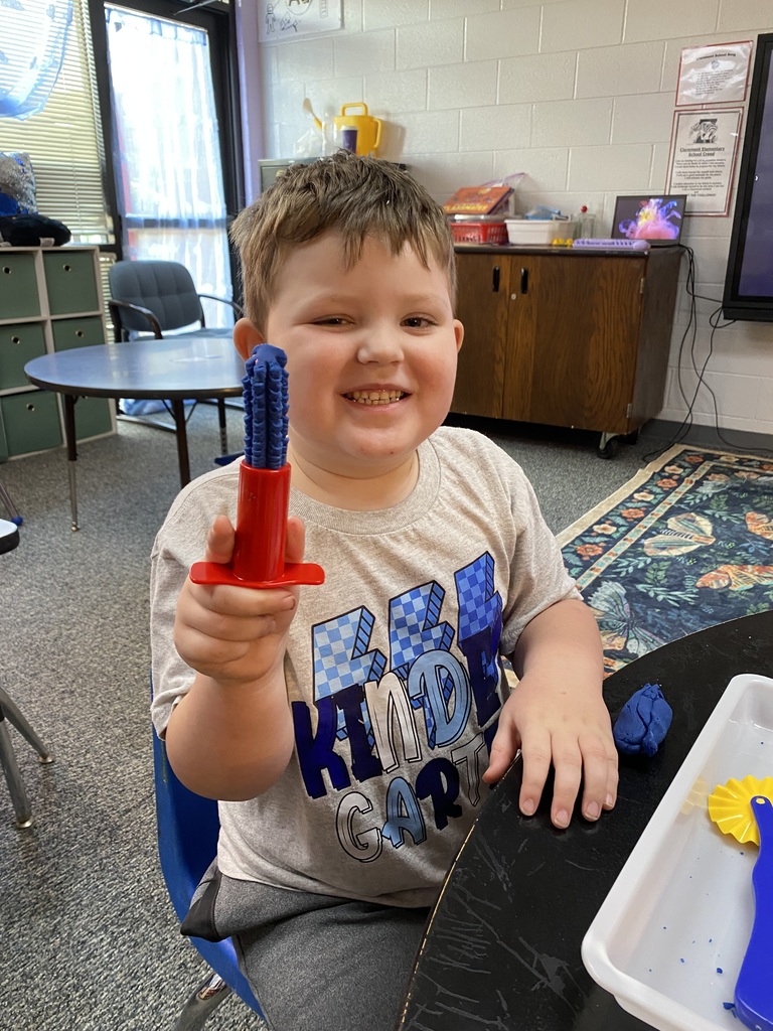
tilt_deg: -20.0
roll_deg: +0.7
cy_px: 516
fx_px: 774
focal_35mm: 26
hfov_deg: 53.1
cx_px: 386
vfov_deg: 67.3
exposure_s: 1/60
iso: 320
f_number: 1.8
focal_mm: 4.25
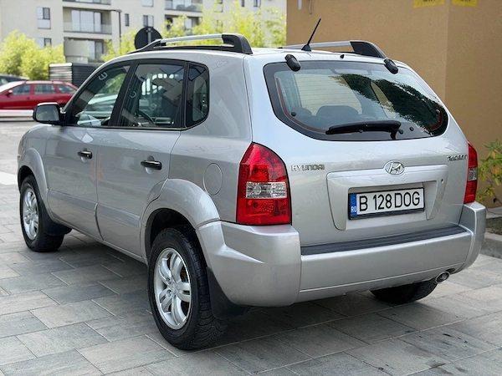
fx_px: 696
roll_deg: +0.3
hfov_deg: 39.7
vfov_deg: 30.3
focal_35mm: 48
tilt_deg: -7.9
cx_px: 251
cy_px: 188
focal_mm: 6.76
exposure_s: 1/1041
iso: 64
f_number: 1.78
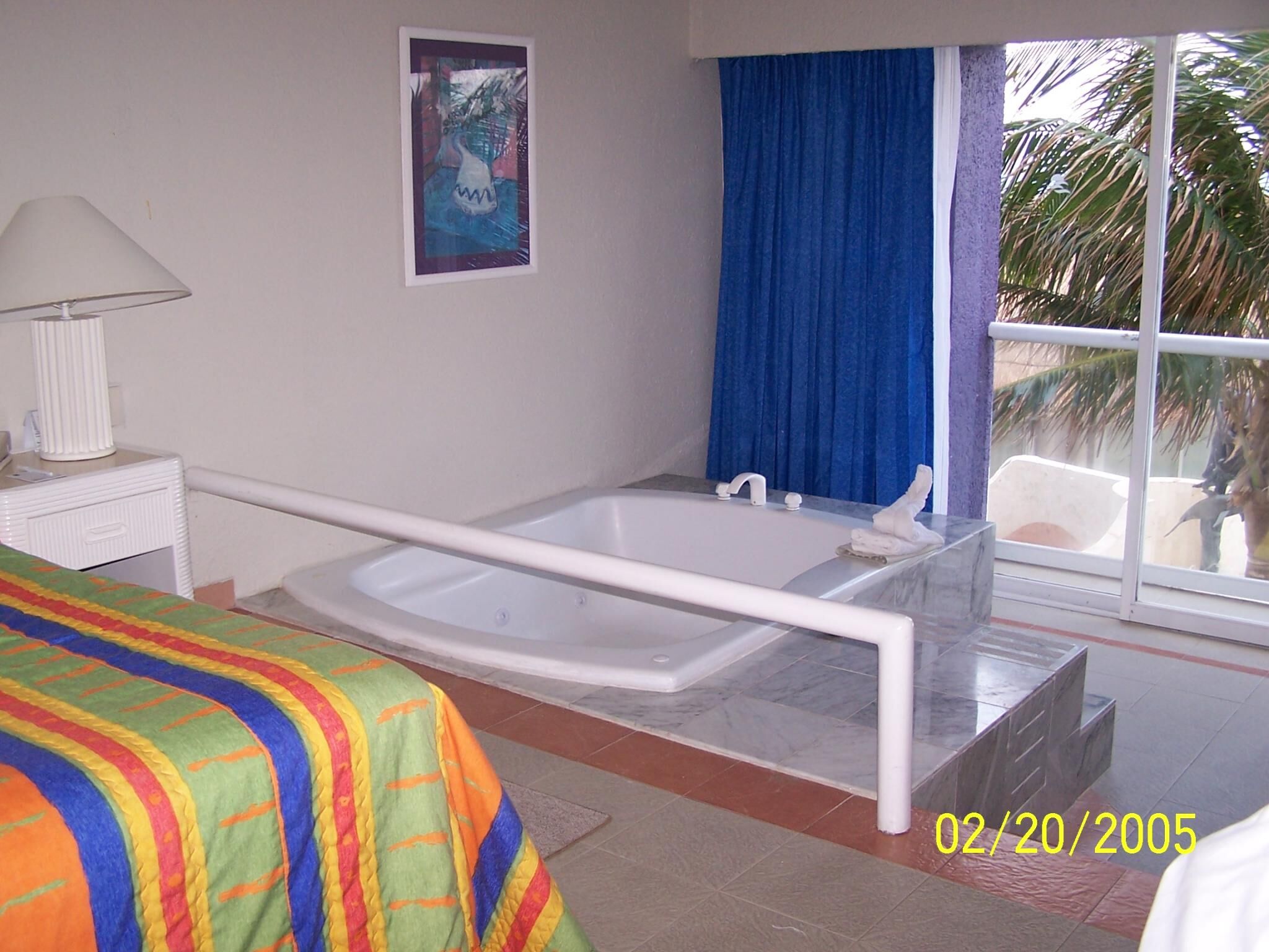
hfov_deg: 49.0
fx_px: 1393
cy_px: 476
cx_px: 634
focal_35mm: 38
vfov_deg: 37.7
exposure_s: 1/60
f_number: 2.8
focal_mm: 6.3
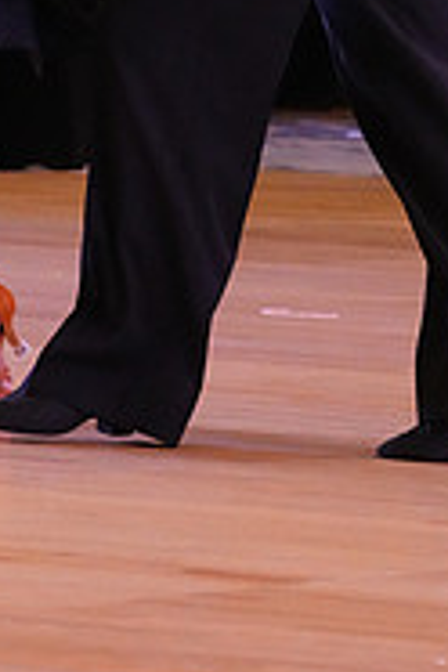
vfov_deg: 4.8
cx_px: 132
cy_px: -282
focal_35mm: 430
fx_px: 8026
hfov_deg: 3.2
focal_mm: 138
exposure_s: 1/320
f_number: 8
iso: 10000
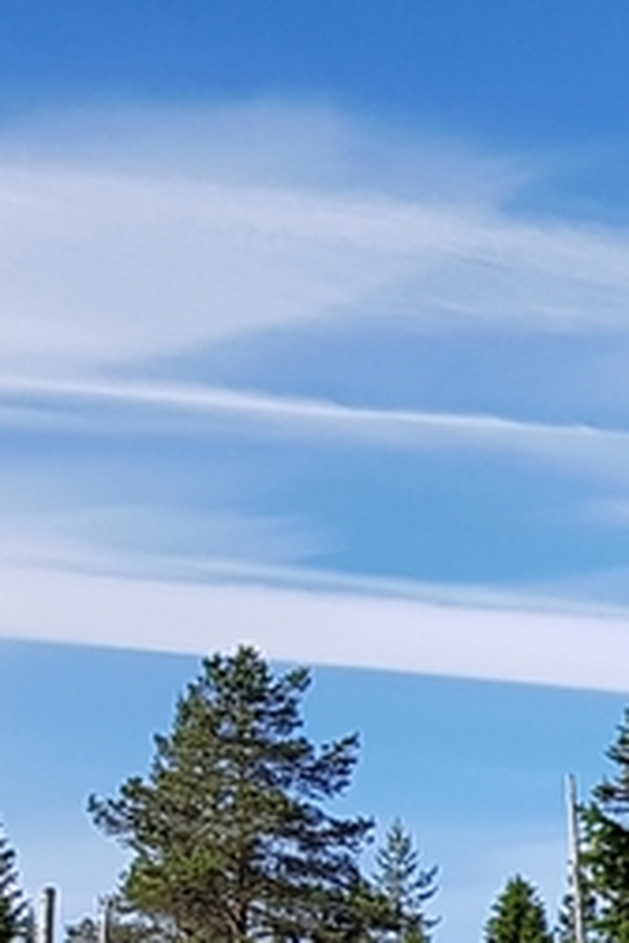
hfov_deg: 8.6
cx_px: 1954
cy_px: 1220
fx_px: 3381
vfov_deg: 15.2
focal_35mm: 129
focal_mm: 4.2
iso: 50
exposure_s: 1/1680
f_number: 1.7
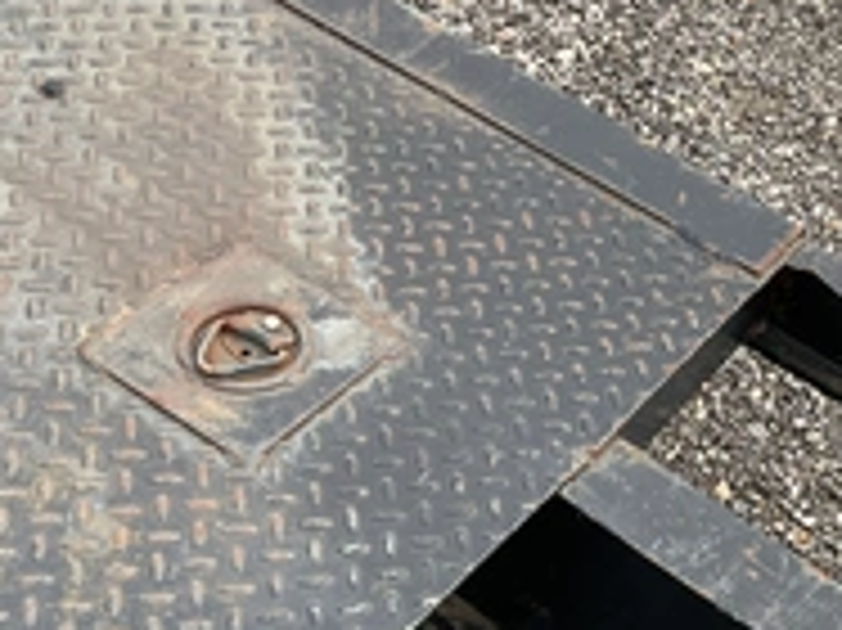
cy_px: 482
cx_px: 675
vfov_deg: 23.4
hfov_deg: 30.4
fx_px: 1507
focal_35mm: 62
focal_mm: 3
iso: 25
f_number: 1.8
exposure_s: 1/749
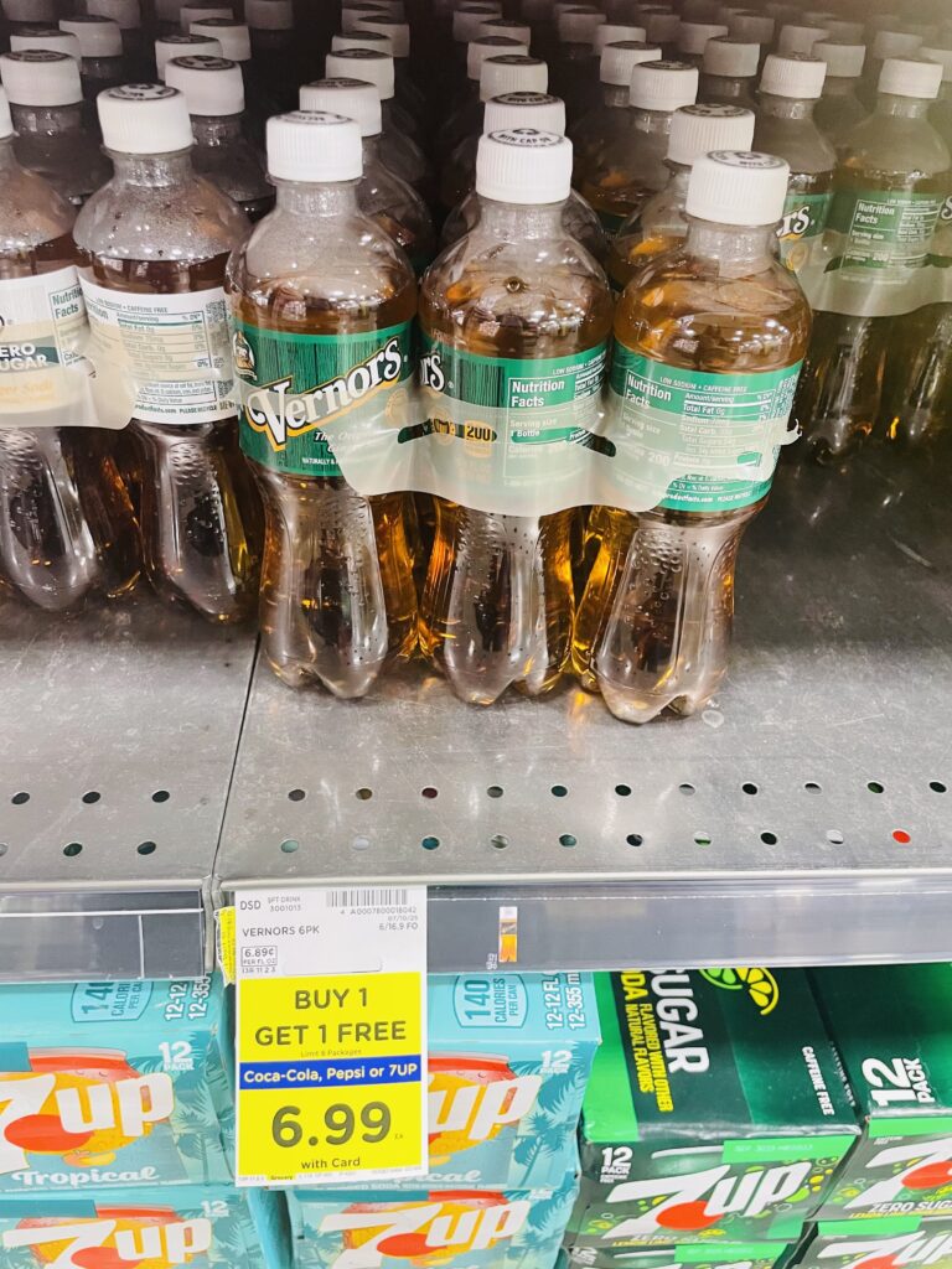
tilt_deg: -38.7
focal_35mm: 26
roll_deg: -3.5
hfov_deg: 53.1
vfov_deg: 67.3
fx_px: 953
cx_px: 476
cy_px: 634
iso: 320
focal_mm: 4.2
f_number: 1.6
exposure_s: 1/60
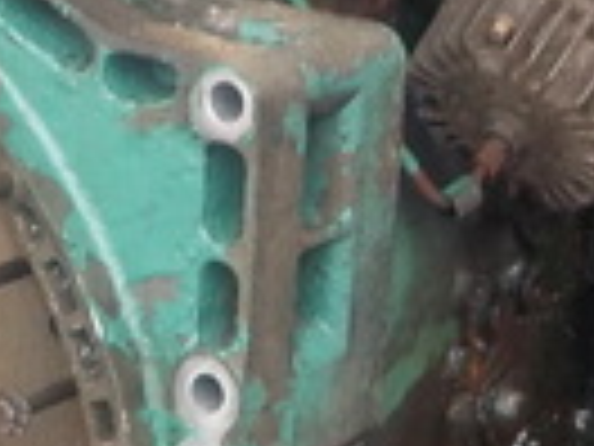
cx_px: 369
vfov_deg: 10.1
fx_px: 2505
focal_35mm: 146
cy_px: 14
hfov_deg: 13.5
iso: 200
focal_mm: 4.1
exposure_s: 1/30
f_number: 3.3
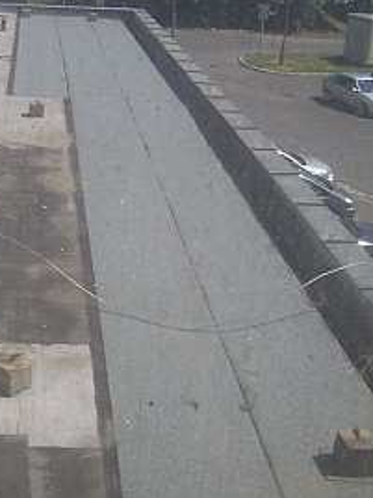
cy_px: 164
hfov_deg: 25.2
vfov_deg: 33.5
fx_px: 819
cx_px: 77
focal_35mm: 57
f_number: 5.6
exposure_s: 1/350
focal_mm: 5.6
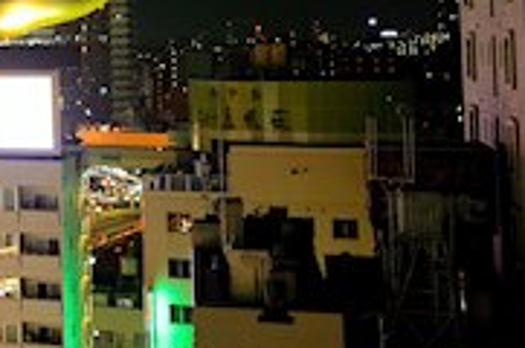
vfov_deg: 14.3
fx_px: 1354
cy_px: -30
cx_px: -284
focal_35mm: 93
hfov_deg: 19.0
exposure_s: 1/60
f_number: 2.8
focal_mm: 28
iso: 4000
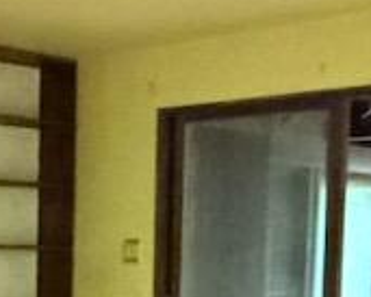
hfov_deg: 18.6
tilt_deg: -7.7
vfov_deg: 14.6
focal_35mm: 102
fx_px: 1121
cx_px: 78
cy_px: 366
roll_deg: -1.4
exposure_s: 1/40
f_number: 2.2
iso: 1600
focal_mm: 2.22
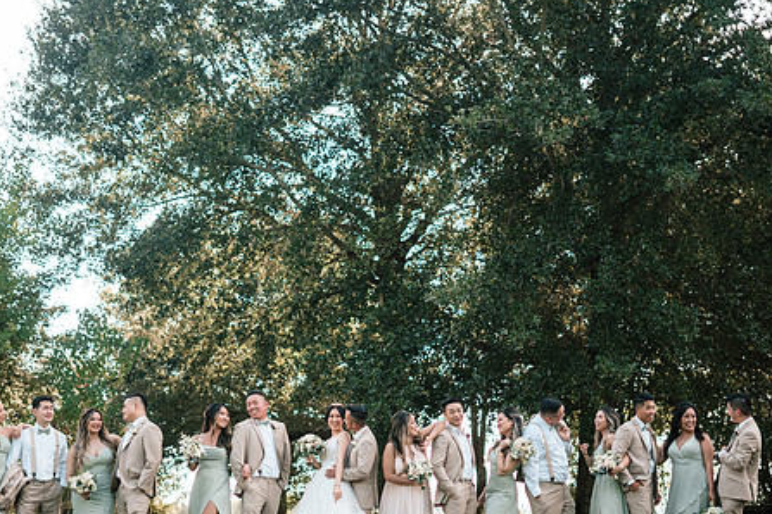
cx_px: 351
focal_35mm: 68
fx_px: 1458
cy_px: 309
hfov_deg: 29.6
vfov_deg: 20.0
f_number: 1.8
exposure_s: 1/2000
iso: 250
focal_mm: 50
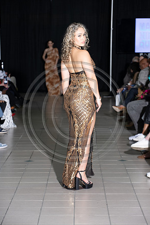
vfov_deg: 17.9
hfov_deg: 12.0
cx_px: 74
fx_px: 712
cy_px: 112
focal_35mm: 114
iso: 1250
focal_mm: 112
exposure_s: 1/160
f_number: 5.6
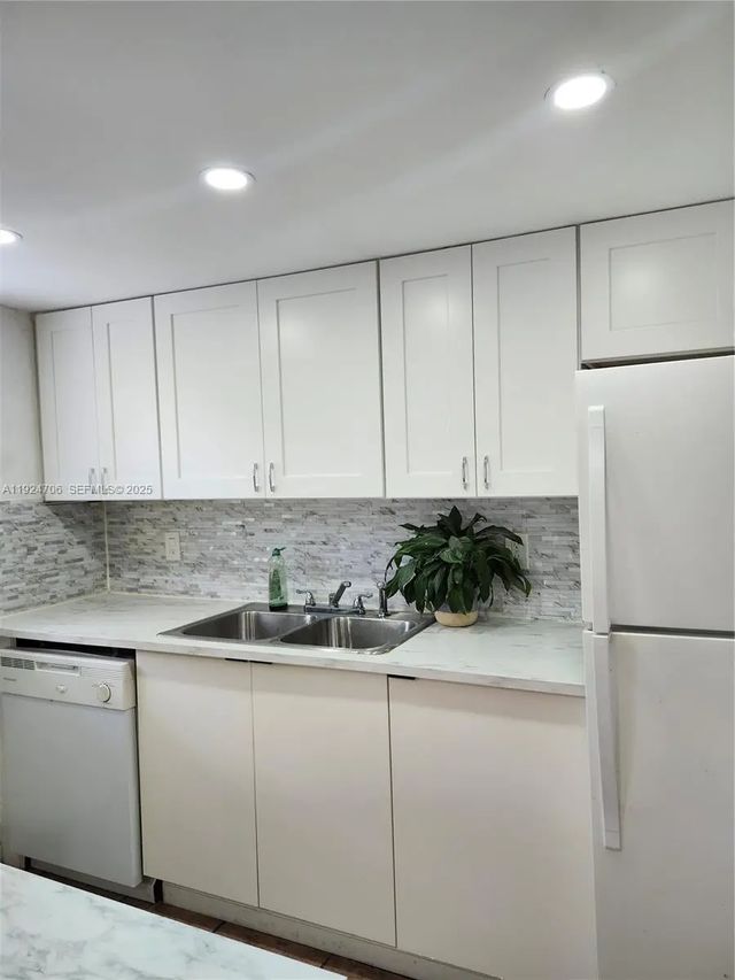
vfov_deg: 73.9
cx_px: 368
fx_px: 651
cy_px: 490
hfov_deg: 58.9
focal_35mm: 23
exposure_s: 1/180
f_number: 1.8
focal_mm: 5.54
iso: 160
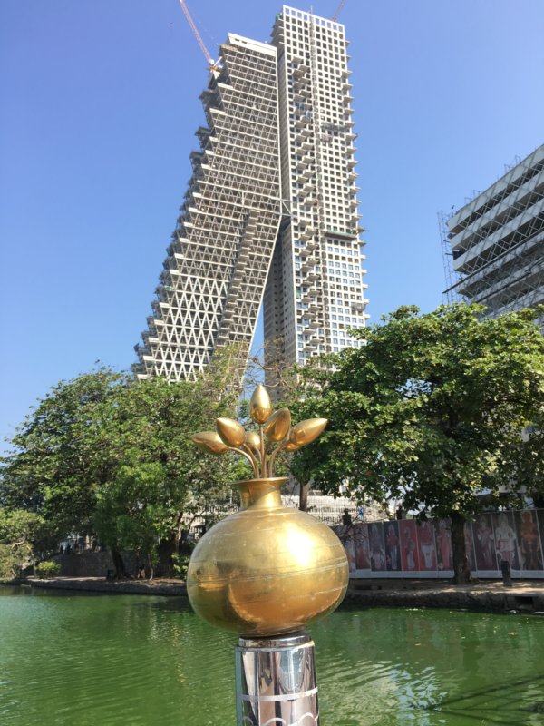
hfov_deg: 48.2
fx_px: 608
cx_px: 272
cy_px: 363
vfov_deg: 61.7
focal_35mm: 29
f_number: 2.2
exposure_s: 1/630
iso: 25
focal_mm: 4.15
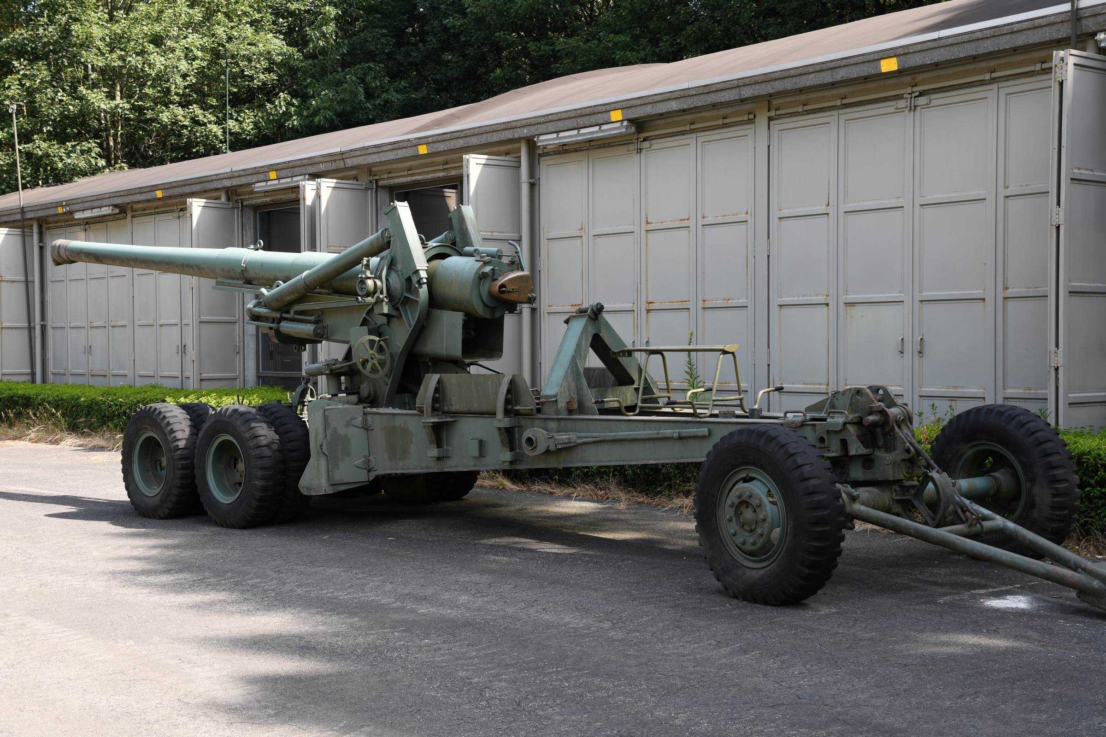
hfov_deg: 41.1
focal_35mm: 48
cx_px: 553
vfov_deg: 28.1
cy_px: 368
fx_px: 1475
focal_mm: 32
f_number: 5.6
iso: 100
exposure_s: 1/125
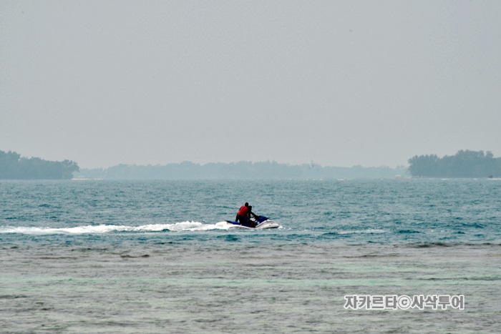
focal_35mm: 300
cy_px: 167
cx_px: 250
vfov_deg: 4.6
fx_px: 4176
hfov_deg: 6.9
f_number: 13
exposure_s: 1/640
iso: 250
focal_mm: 300
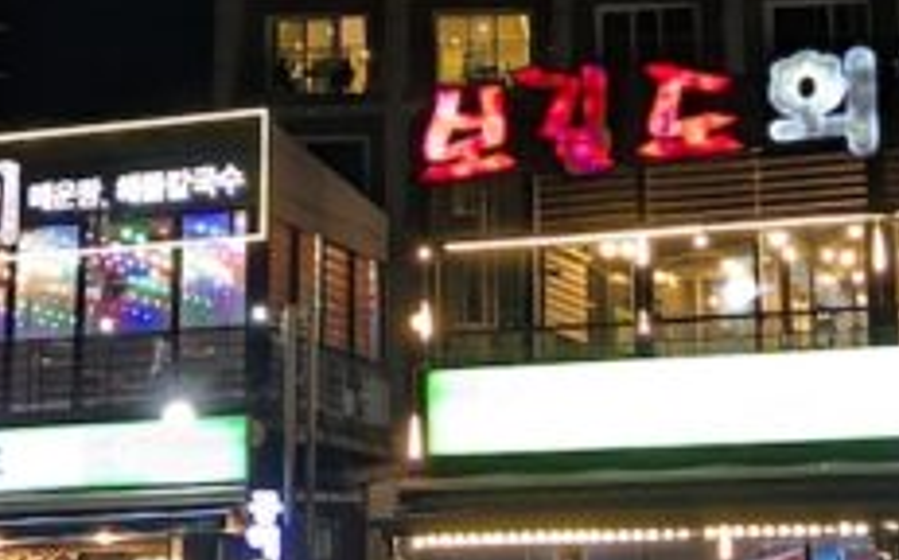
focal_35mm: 113
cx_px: 370
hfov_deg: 18.4
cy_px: -10
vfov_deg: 11.4
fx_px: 2767
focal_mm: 6.81
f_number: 1.85
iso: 141
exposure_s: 1/30
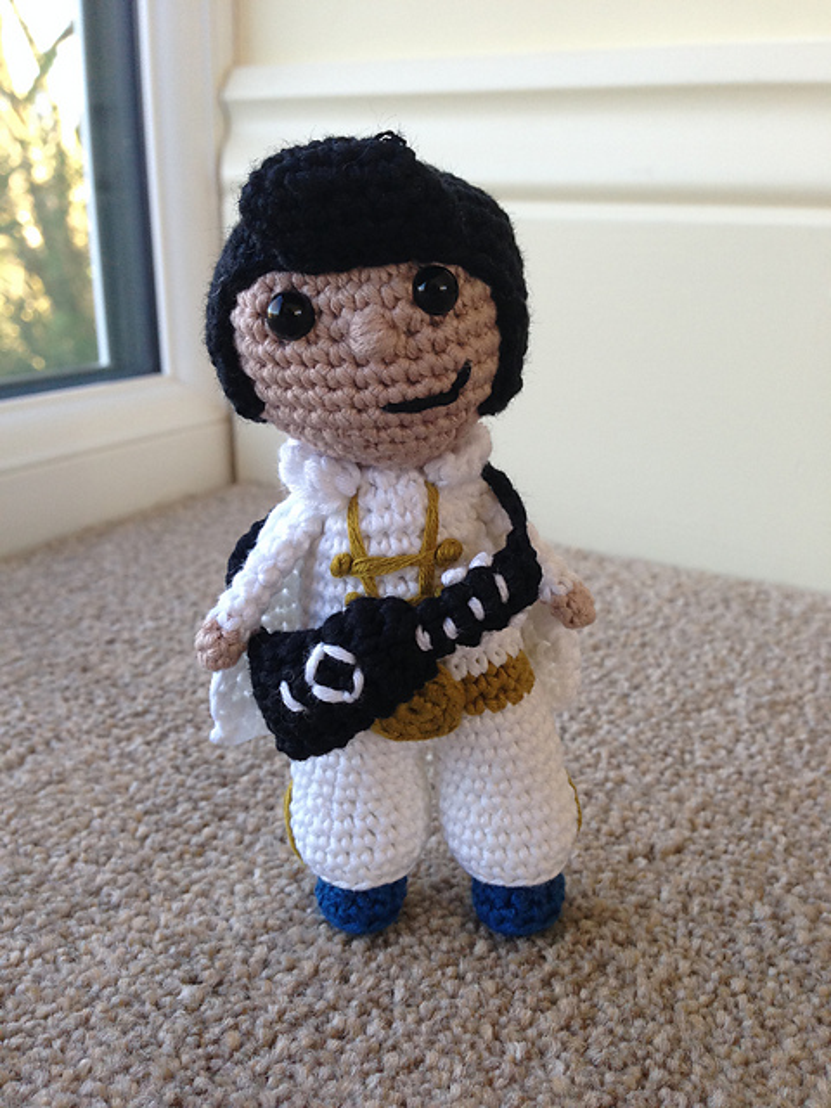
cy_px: 554
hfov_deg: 42.9
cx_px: 416
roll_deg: -1.0
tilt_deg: -17.2
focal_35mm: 33
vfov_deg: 55.4
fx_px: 1056
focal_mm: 4.12
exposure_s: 1/120
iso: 80
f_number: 2.4
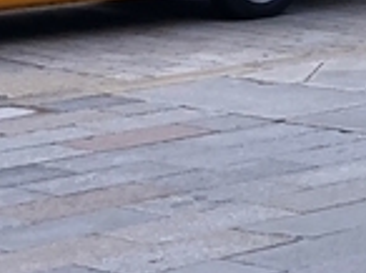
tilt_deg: +11.1
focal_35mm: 197
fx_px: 2079
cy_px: -576
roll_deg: -1.1
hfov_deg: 9.4
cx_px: 735
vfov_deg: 6.7
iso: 25
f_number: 1.8
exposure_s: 1/120
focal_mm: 4
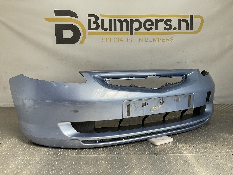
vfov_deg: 48.2
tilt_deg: -9.0
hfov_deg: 61.7
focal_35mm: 29
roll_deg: -1.4
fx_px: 195
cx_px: 116
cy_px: 88
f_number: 1.8
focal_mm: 3
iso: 16
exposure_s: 1/691
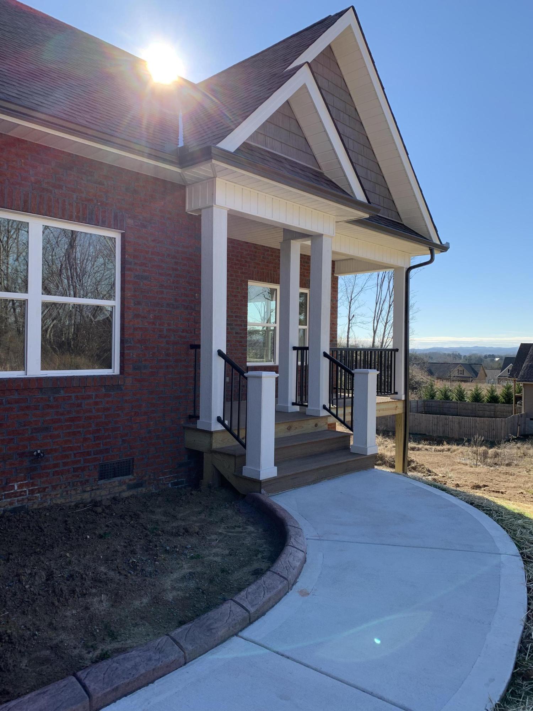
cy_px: 356
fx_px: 534
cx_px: 266
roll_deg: -0.8
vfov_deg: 67.3
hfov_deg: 53.1
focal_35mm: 26
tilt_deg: +0.3
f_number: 1.8
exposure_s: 1/1021
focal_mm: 4.25
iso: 25
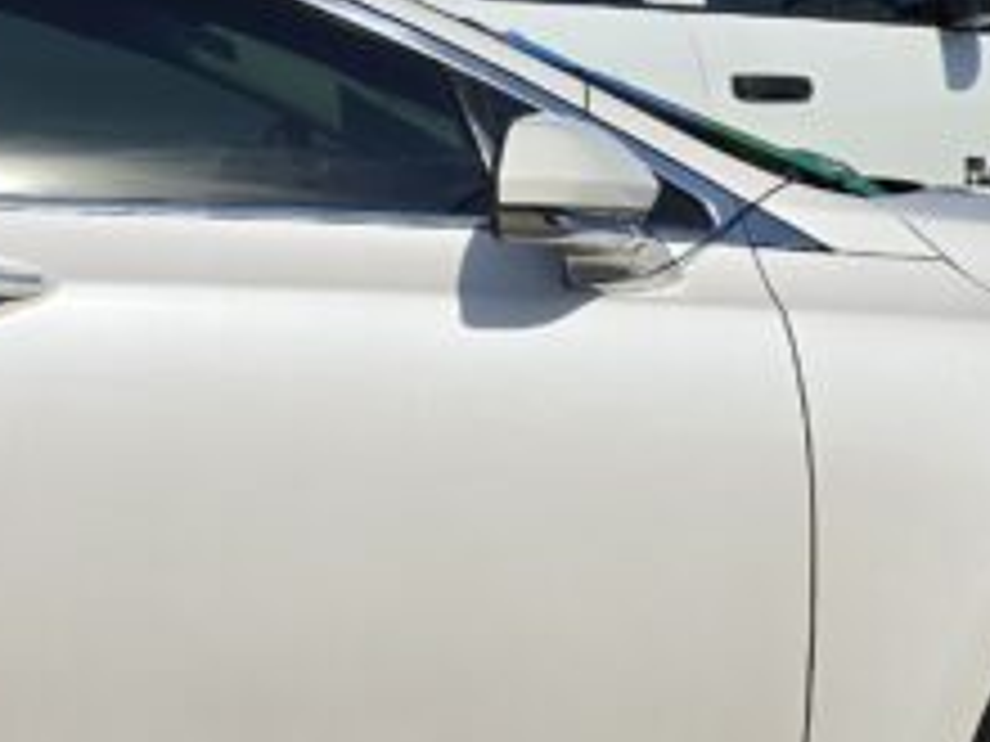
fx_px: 3060
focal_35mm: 107
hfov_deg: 17.6
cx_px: -140
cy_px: -373
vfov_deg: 13.1
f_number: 1.7
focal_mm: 6.3
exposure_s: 1/1567
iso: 12
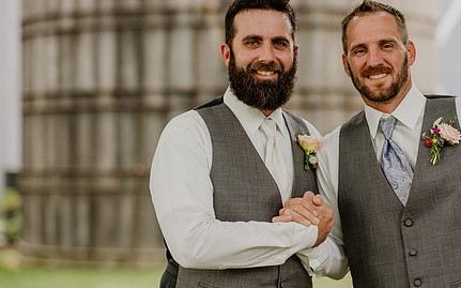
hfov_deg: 14.5
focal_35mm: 144
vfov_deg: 9.1
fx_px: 1808
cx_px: 293
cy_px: 137
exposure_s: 1/160
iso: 100
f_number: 2.8
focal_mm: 105
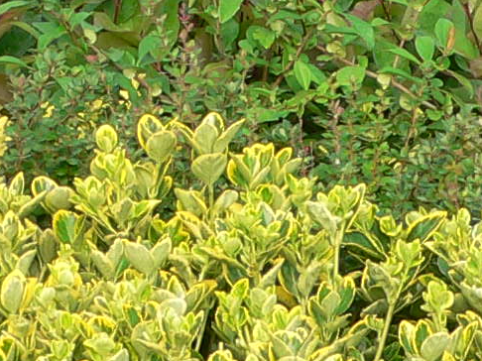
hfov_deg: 5.9
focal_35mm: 328
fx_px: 4565
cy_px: -109
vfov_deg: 4.5
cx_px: 900
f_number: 4
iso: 80
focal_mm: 10.5
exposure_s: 1/160
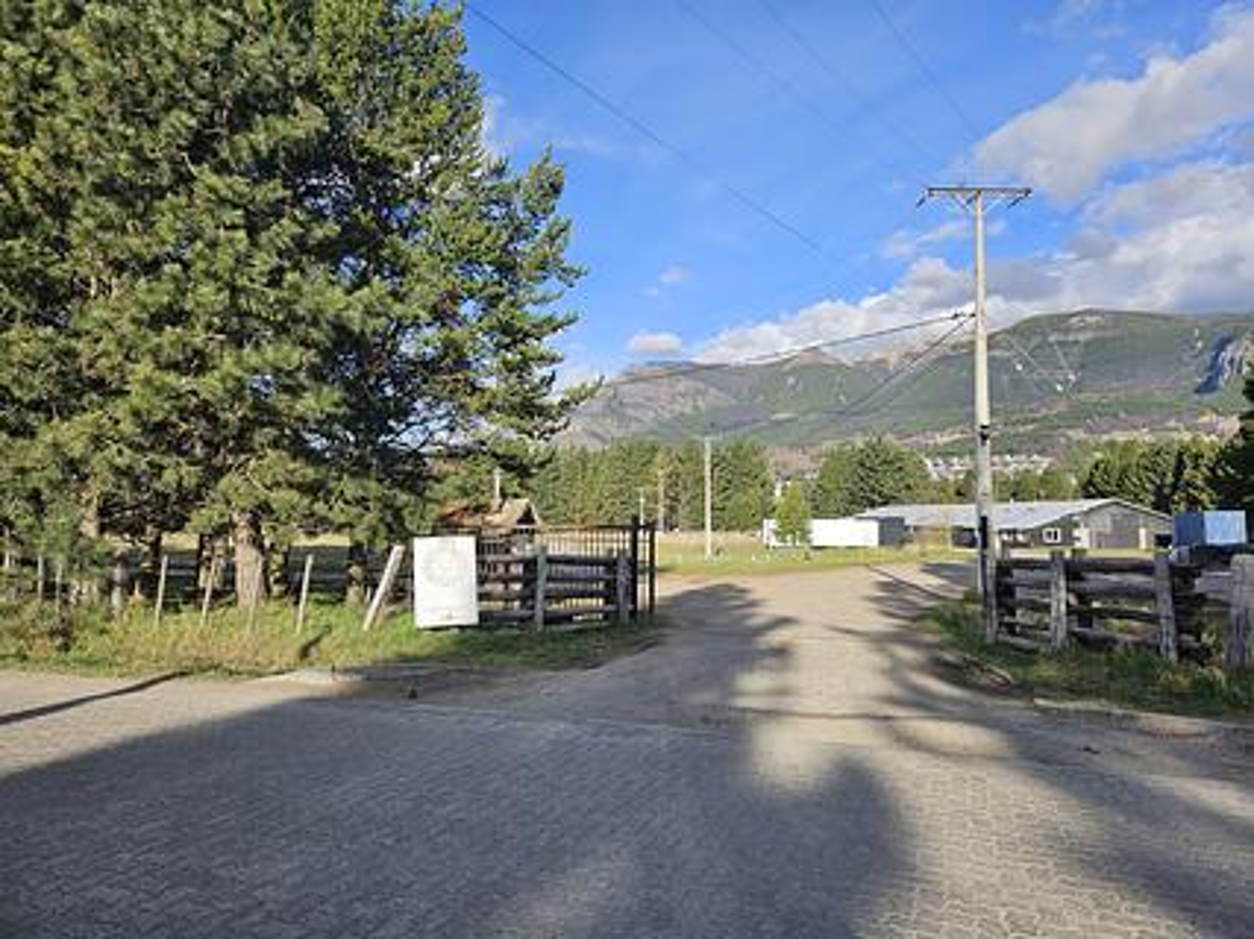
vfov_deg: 58.9
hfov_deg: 73.9
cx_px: 627
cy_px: 470
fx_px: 833
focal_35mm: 23
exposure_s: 1/1418
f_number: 1.8
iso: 25
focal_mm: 5.4
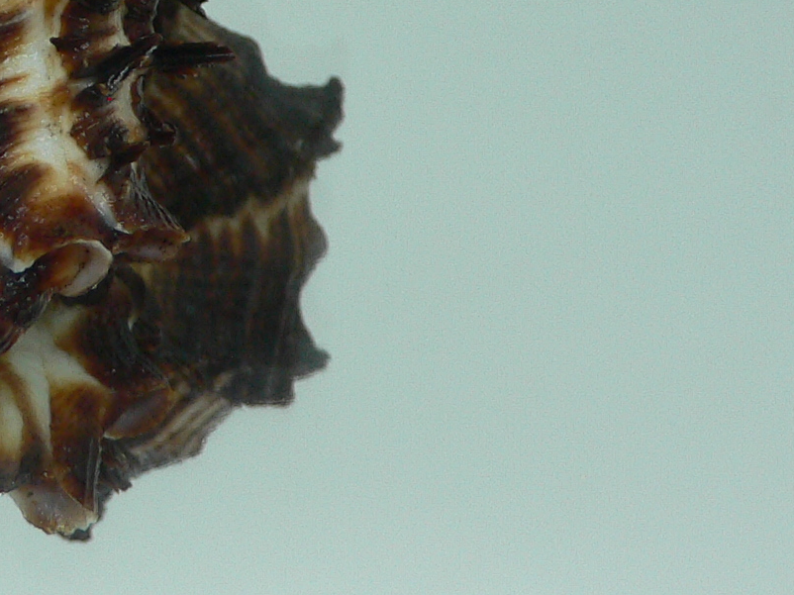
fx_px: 2018
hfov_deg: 21.5
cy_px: -49
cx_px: -2
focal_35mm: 88
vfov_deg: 16.3
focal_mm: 4.6
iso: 100
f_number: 2.8
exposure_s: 1/60
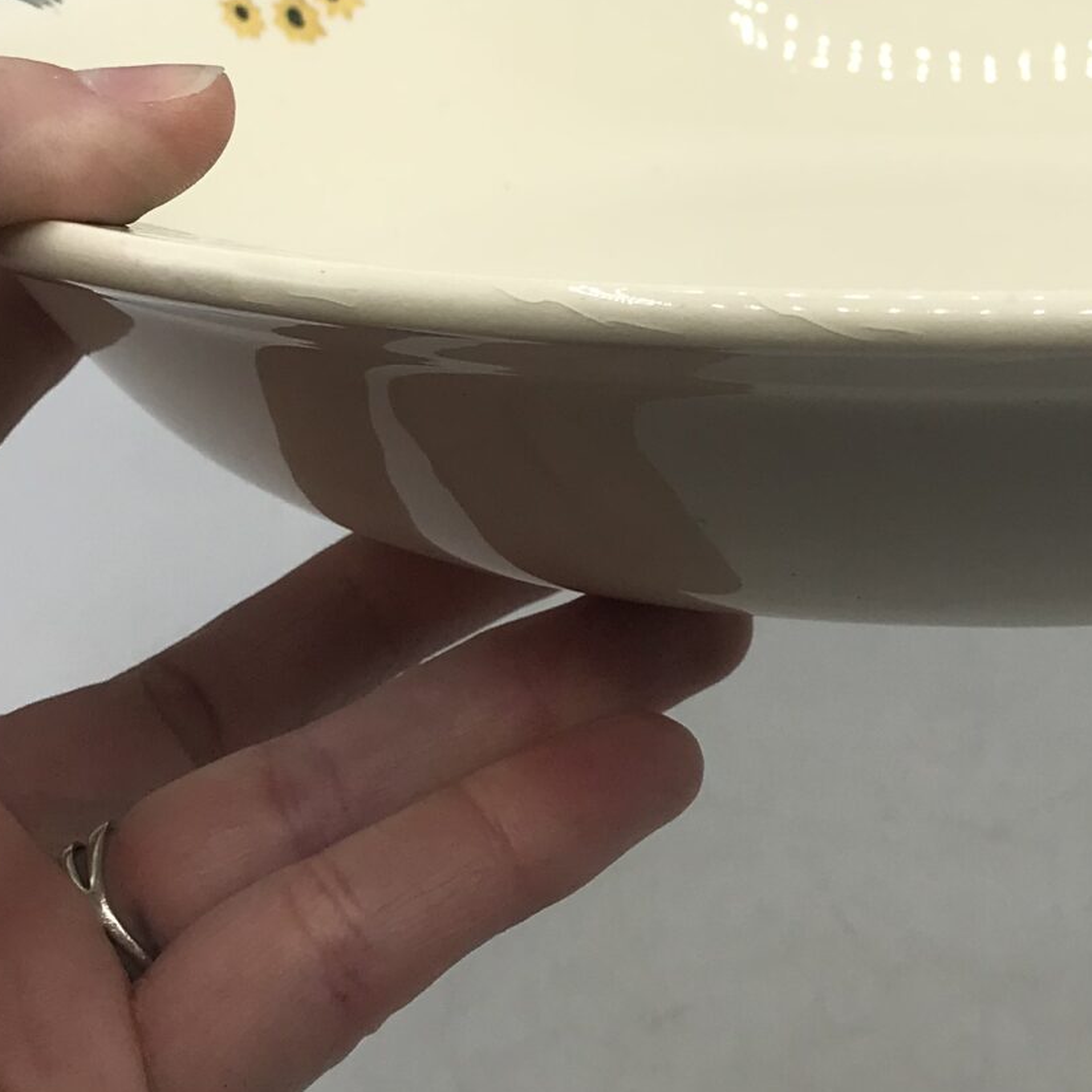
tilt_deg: -38.4
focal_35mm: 77
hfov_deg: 22.0
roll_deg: -3.1
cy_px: 131
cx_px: 959
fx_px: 2748
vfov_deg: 22.0
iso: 20
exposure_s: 1/1212
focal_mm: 3.99
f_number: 1.8
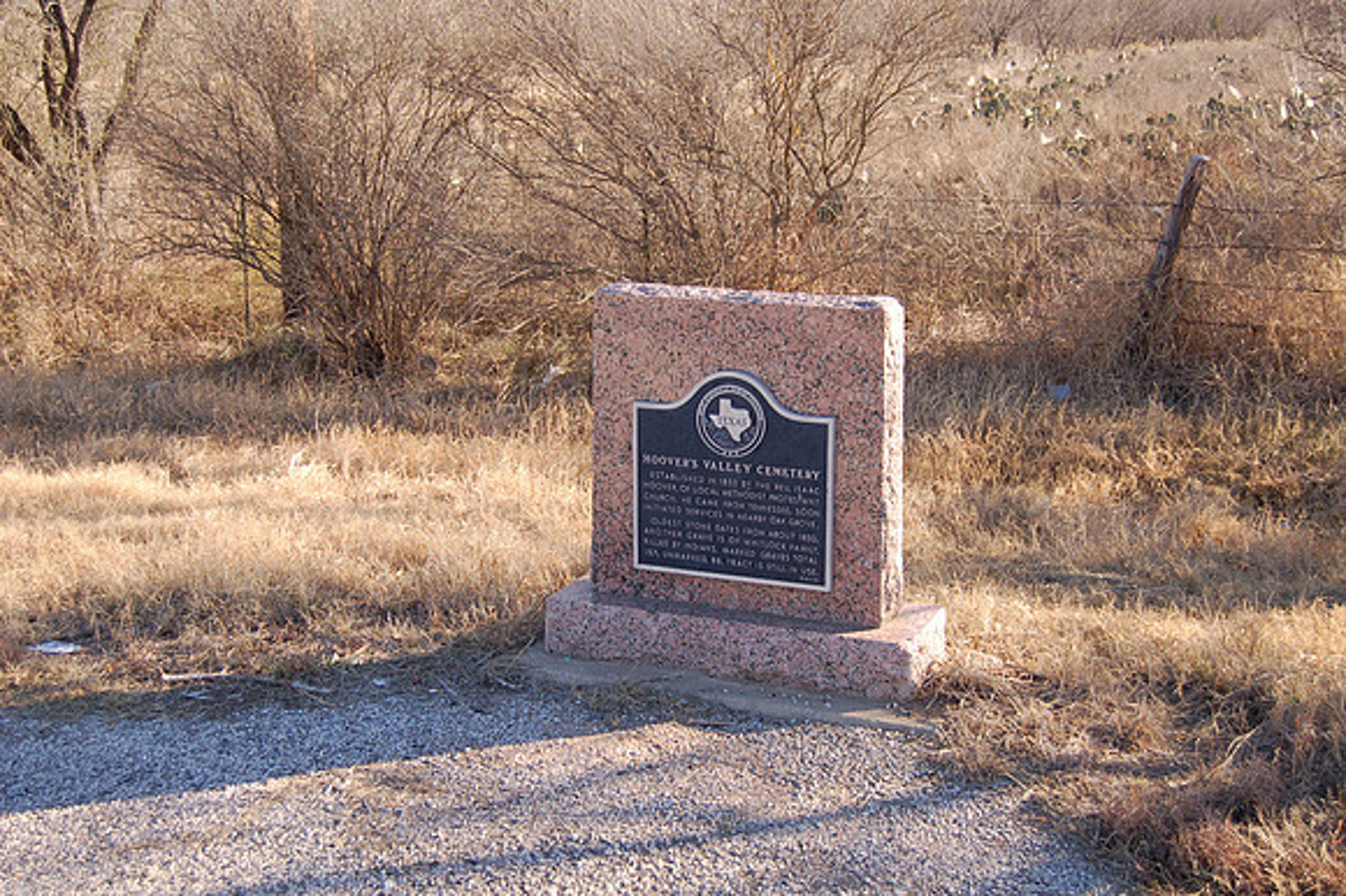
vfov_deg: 28.0
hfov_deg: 41.1
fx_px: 1794
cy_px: 448
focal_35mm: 48
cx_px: 673
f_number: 5
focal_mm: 32
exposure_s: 1/320
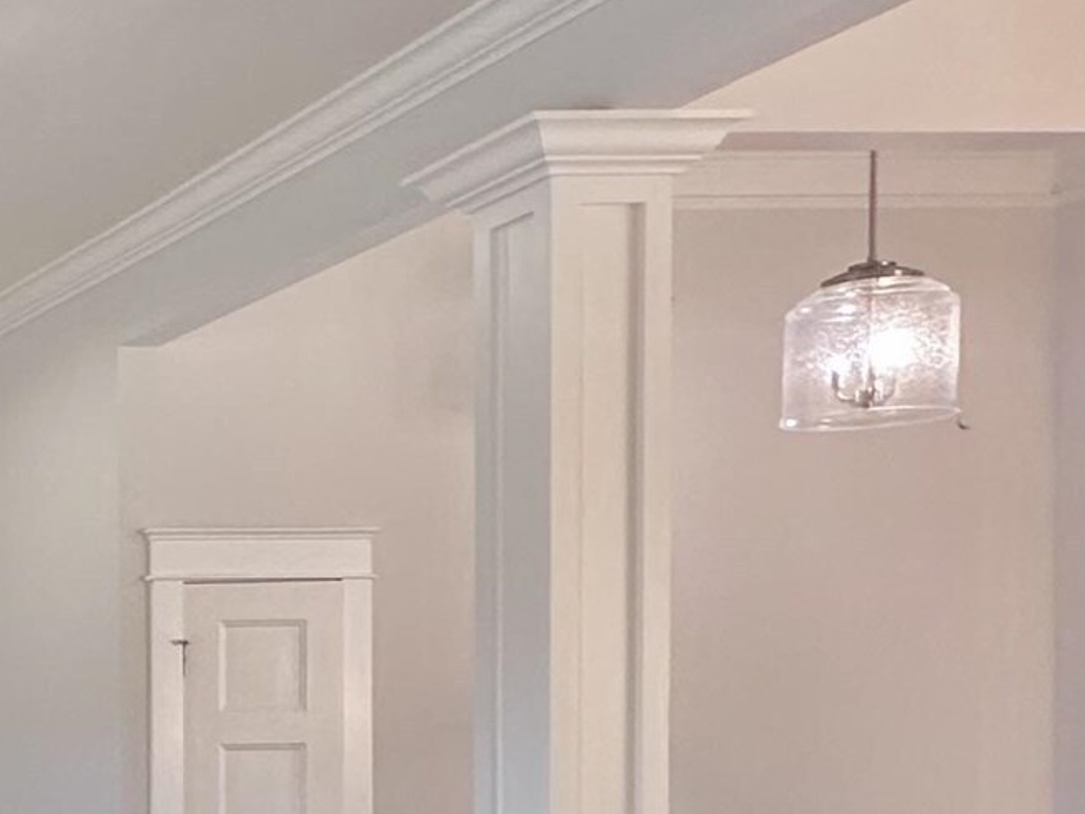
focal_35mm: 66
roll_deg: +0.5
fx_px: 2069
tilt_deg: -1.6
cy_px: 842
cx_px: -770
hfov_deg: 21.5
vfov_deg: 21.4
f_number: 2.2
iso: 160
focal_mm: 2.22
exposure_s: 1/60
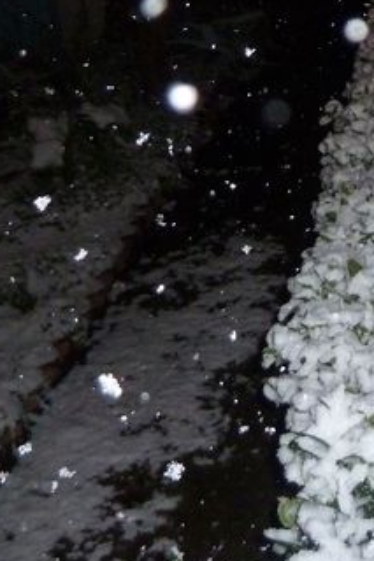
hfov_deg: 19.0
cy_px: 116
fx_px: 1014
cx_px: 514
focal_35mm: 65
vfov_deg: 30.3
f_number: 3.3
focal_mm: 4.1
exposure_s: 1/30
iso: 400
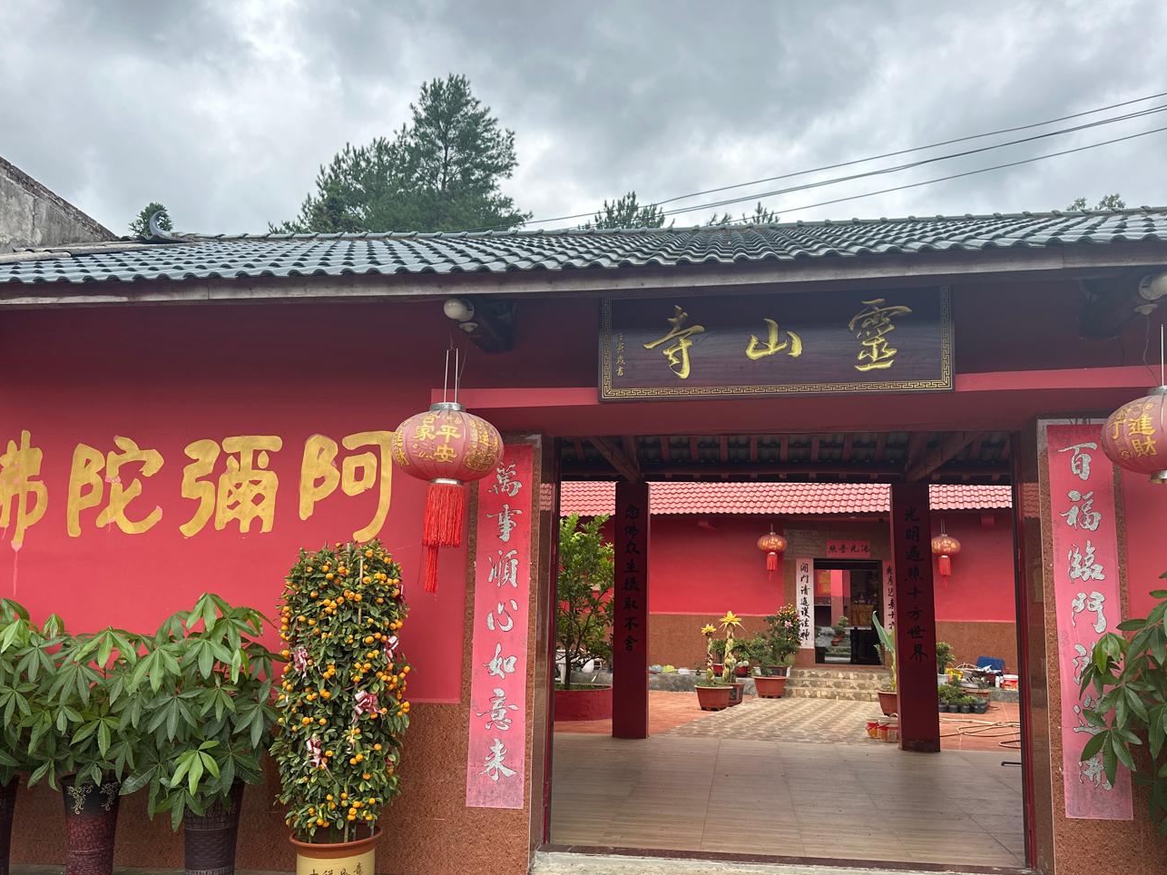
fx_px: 944
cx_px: 613
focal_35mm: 28
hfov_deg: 63.4
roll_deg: -1.1
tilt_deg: +8.6
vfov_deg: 49.6
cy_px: 482
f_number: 1.78
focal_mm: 6.86
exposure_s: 1/910
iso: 80
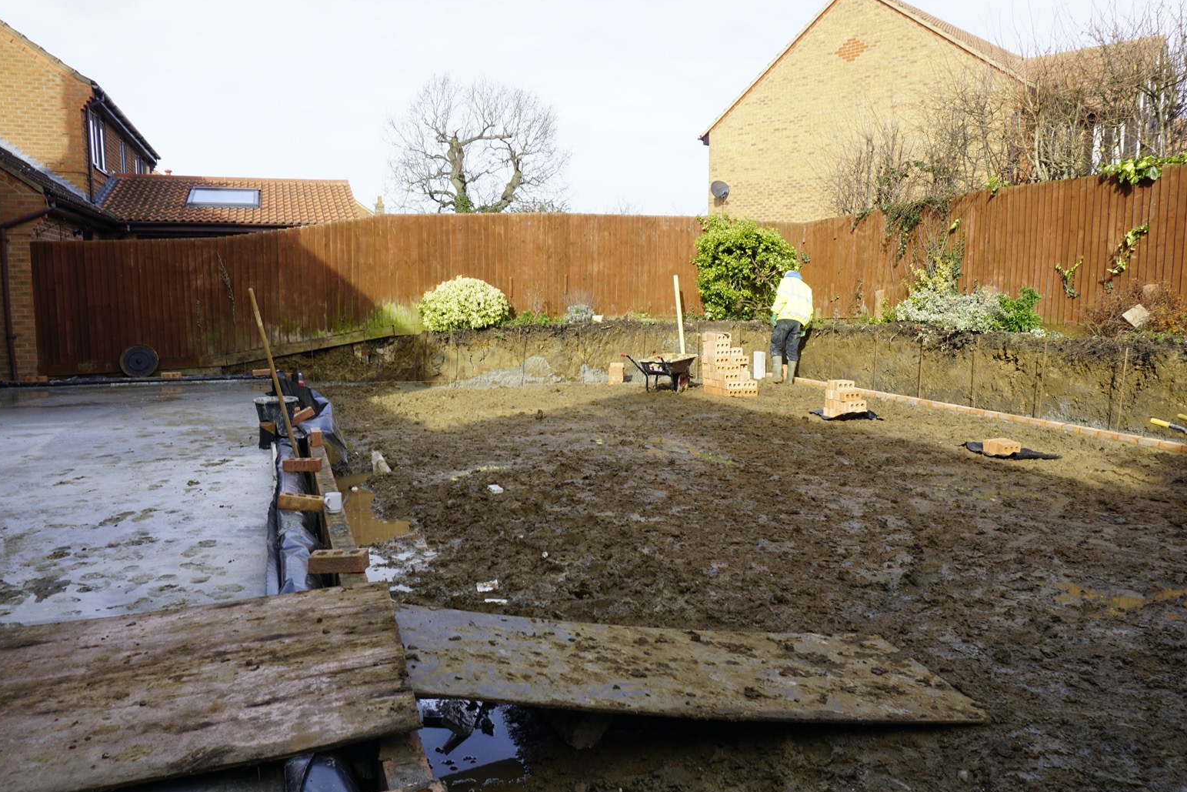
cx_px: 587
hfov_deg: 65.5
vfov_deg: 46.4
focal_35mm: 28
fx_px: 923
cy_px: 408
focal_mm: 16
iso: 100
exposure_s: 1/100
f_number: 8
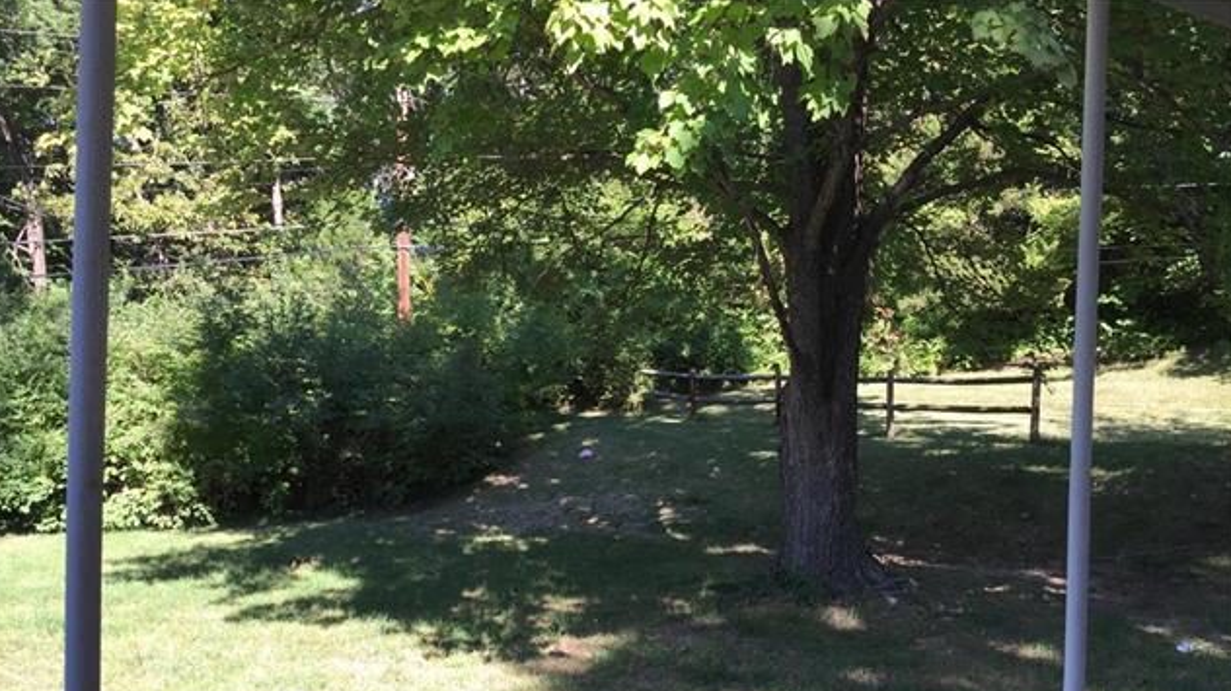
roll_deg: -1.8
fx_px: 1044
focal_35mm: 32
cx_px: 614
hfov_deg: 61.0
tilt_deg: -2.3
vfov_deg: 36.3
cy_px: 463
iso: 32
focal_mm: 4.15
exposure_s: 1/306
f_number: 2.2
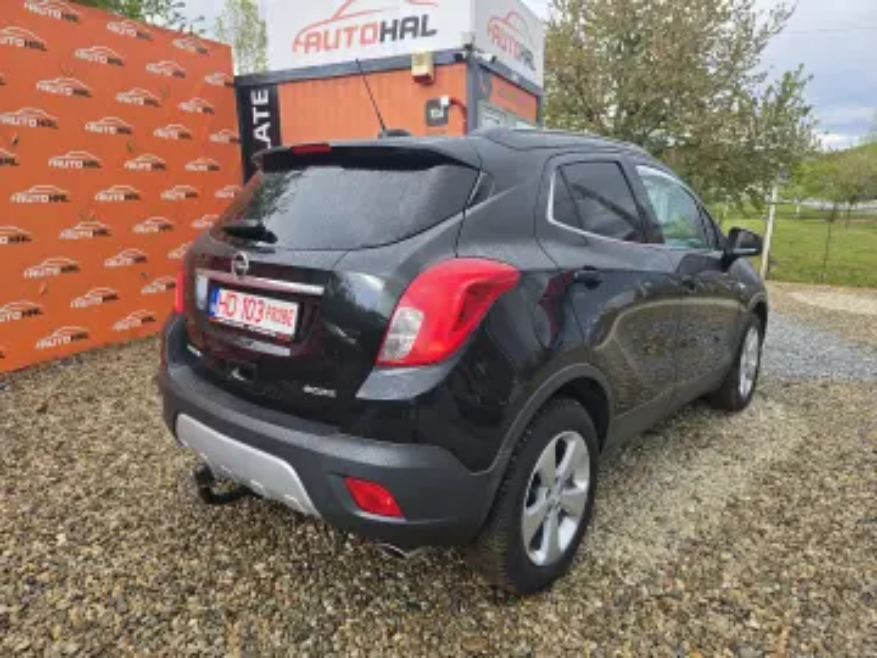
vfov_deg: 58.9
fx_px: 583
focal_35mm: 23
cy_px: 329
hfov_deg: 73.9
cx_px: 438
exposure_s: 1/180
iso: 12
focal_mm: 6.3
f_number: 1.7
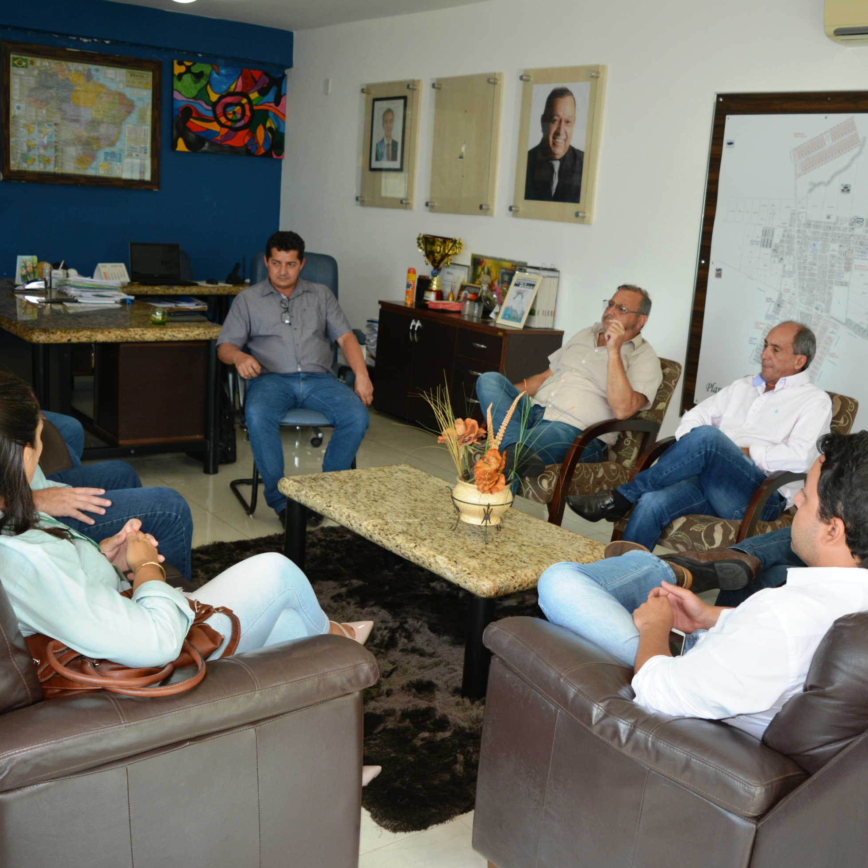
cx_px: 478
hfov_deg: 47.1
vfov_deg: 47.2
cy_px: 433
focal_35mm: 35
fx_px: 993
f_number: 3.5
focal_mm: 18
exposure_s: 1/125
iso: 320
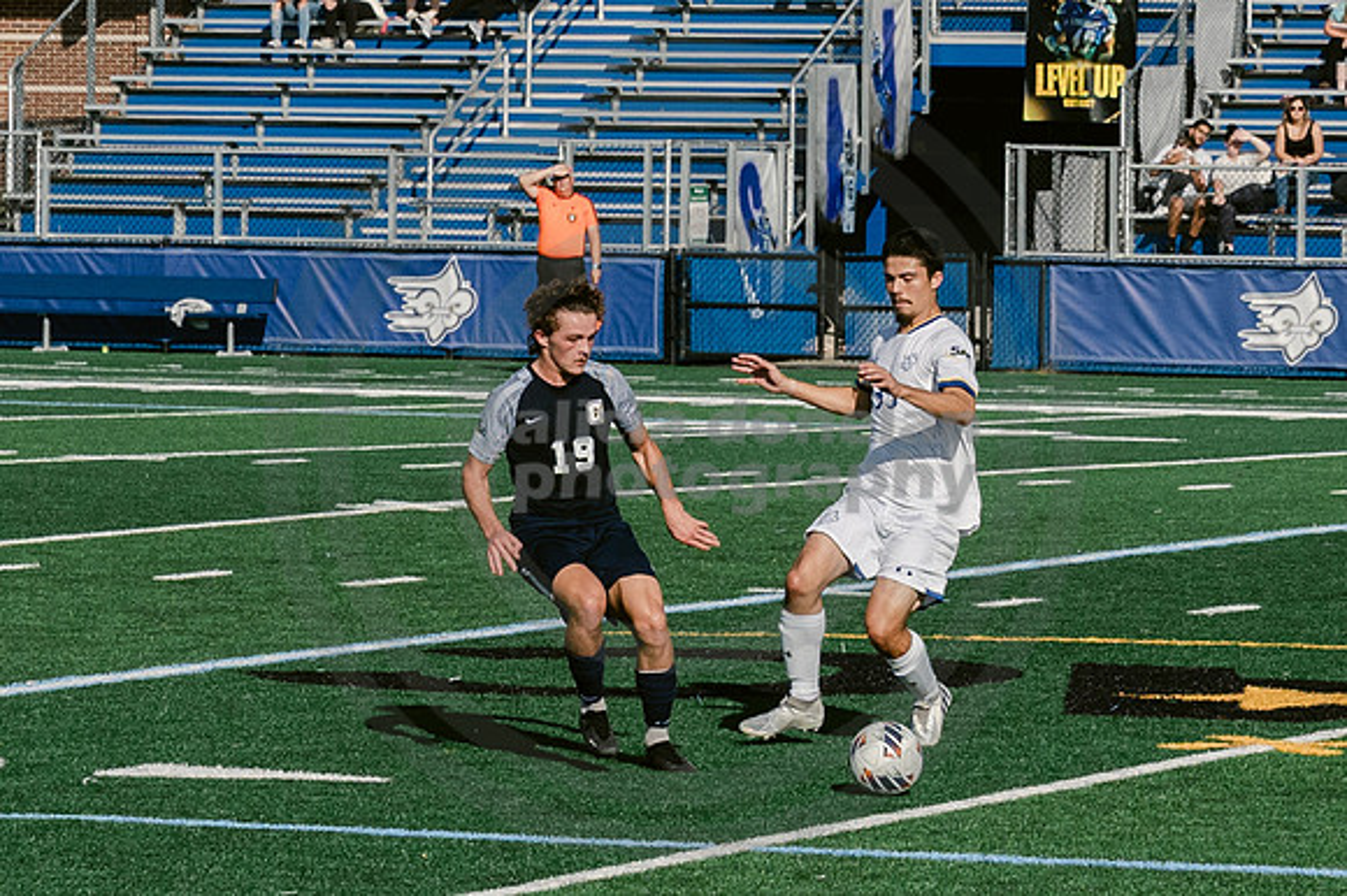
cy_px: 422
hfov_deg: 8.2
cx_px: 938
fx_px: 9360
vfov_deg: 5.5
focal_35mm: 250
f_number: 5.6
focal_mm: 70
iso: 640
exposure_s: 1/5000
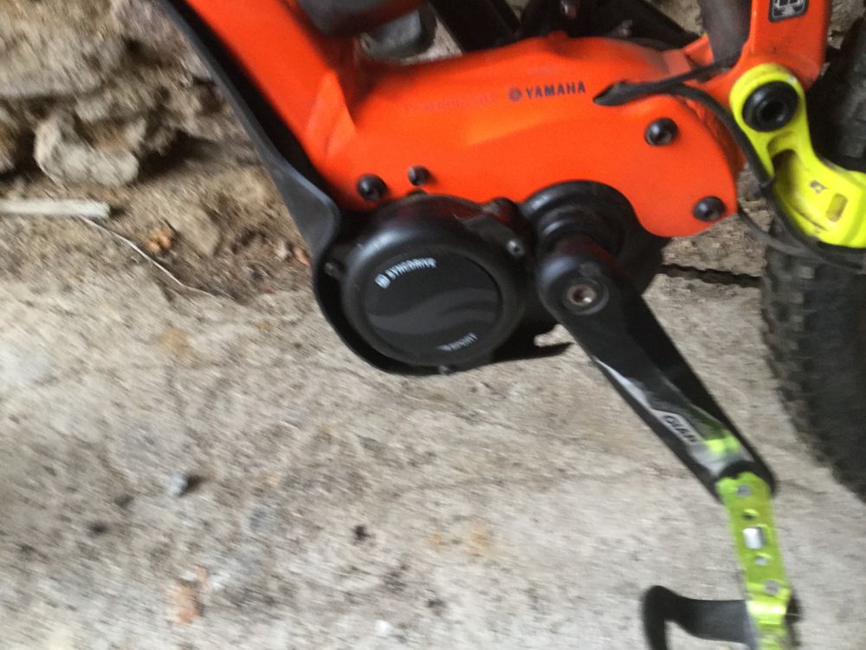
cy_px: 325
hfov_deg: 58.4
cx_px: 433
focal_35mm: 31
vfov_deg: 45.4
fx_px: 776
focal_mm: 3.3
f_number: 2.4
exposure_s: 1/20
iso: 200
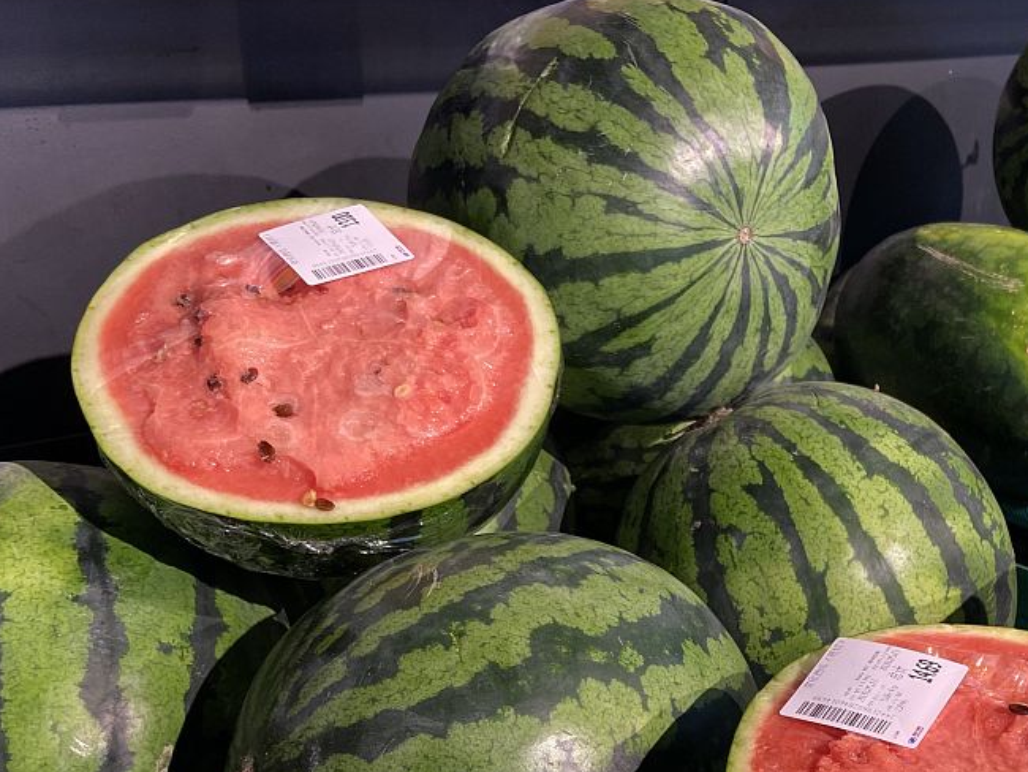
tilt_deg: -26.3
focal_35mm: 48
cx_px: 709
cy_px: 693
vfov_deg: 29.1
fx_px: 1426
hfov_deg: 39.0
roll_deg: -0.6
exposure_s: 1/50
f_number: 1.8
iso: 80
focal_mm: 4.25
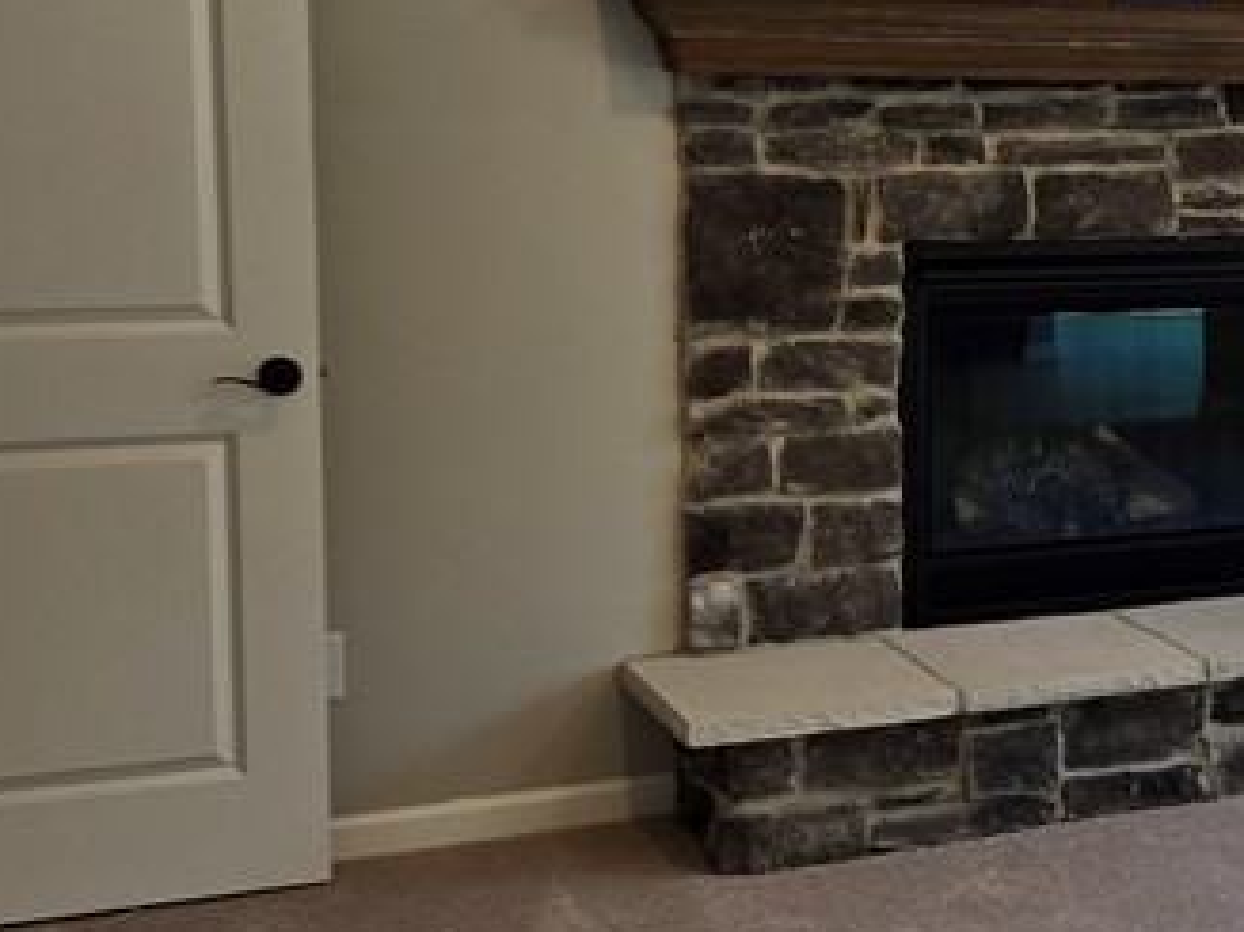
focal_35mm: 72
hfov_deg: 24.5
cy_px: 346
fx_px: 2587
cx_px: 1495
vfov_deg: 20.4
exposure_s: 1/124
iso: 25
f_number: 1.8
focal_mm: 5.4
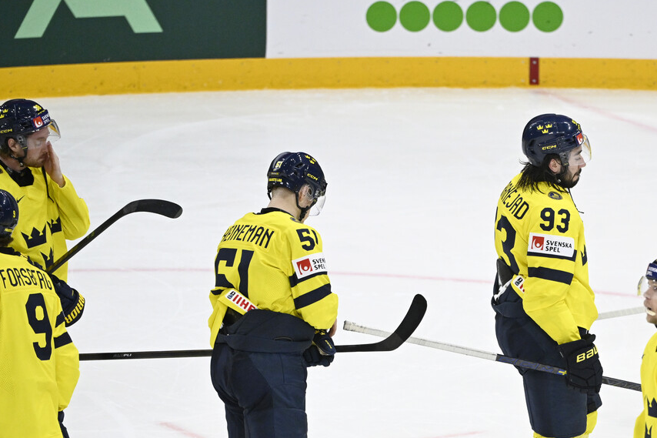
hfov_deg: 3.5
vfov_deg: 2.4
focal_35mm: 581
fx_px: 10601
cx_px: 578
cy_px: 394
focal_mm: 310
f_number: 4
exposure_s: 1/1250
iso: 3200
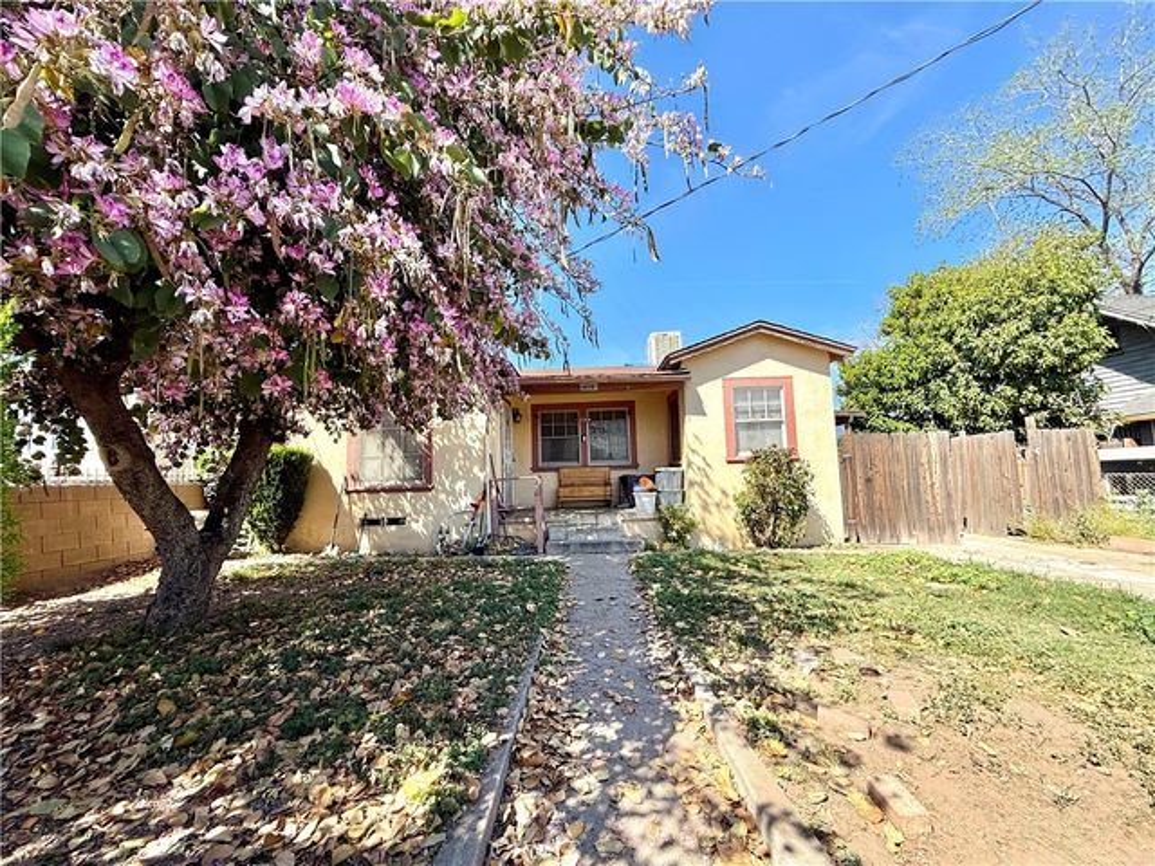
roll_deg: +1.5
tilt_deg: +6.6
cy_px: 433
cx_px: 578
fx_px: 467
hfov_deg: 102.1
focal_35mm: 14
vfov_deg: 85.7
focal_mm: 2.22
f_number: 2.2
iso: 50
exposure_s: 1/1125
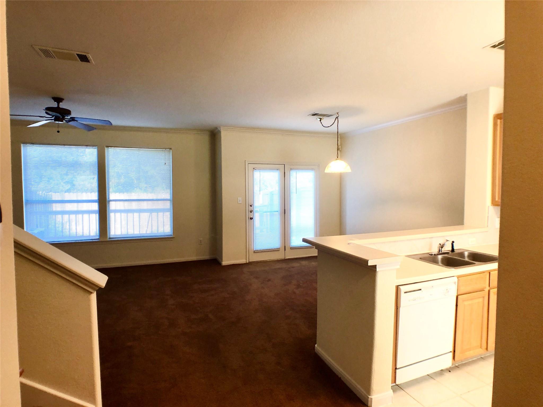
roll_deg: +1.6
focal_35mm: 28
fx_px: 439
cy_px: 204
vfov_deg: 49.7
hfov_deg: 63.4
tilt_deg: -2.6
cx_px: 272
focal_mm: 4
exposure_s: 1/24
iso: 32
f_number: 1.8
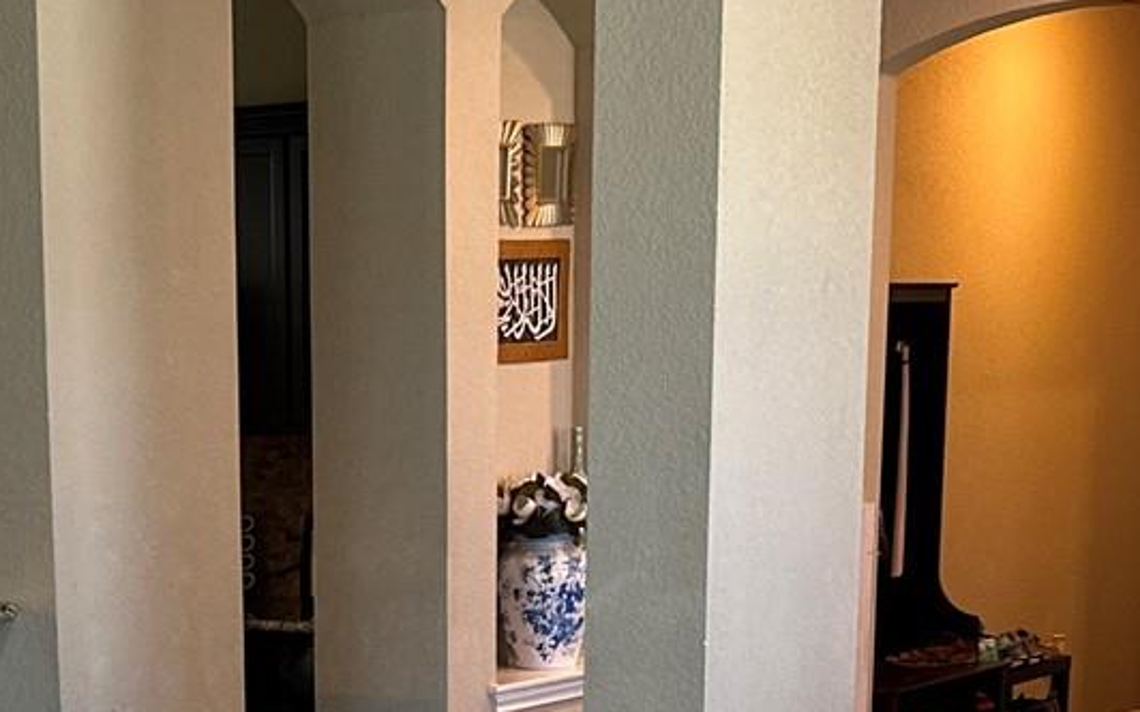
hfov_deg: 21.0
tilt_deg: -13.1
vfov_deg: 12.7
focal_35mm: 98
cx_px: 266
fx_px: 3043
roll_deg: +1.2
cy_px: 1042
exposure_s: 1/60
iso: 160
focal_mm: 6.86
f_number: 1.78
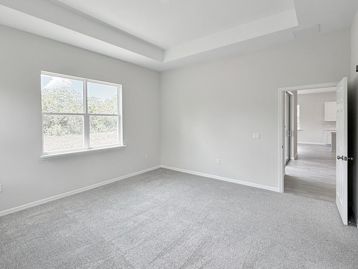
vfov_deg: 71.4
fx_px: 186
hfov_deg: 87.3
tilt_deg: +0.0
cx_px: 156
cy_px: 122
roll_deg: +0.5
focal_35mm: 18
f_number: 2.2
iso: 64
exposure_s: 1/143
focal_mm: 2.22
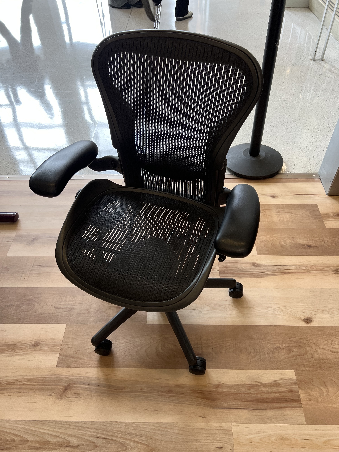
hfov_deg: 53.1
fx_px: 339
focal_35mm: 26
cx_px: 170
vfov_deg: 67.3
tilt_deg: -47.2
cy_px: 226
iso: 100
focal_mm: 5.7
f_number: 1.5
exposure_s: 1/120
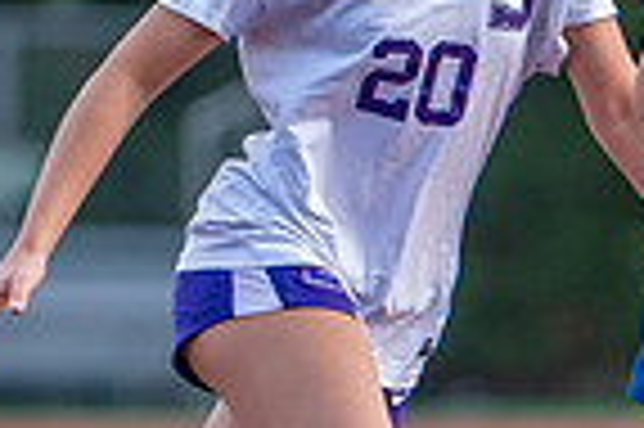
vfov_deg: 1.2
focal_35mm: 1183
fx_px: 21138
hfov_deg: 1.7
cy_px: 529
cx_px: 851
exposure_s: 1/1000
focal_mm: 200
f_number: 2.8
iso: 640
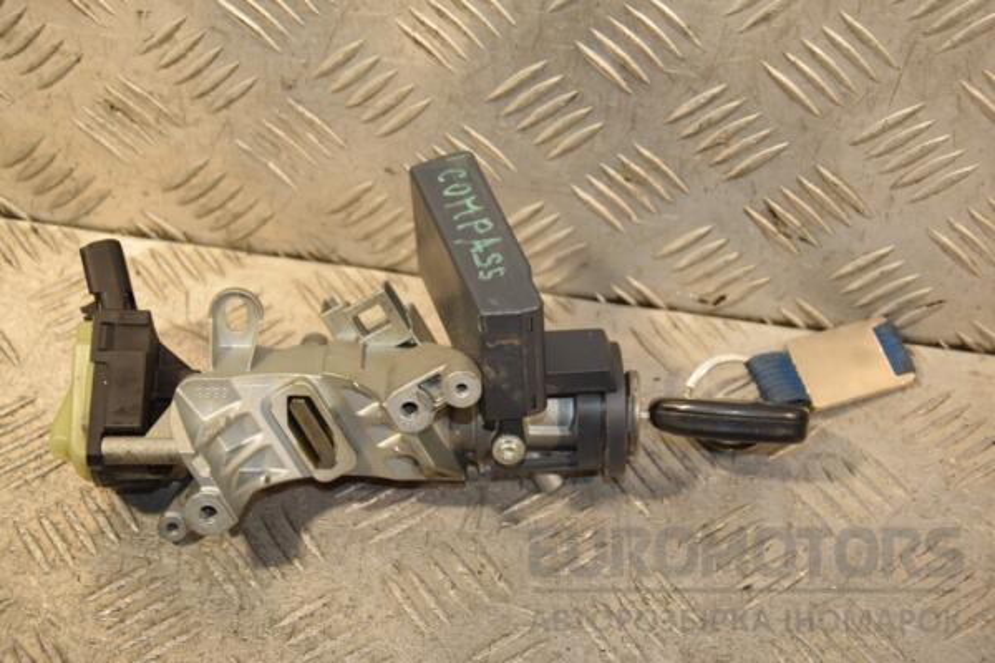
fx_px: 2073
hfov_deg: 27.0
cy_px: 332
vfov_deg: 18.2
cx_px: 498
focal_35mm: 75
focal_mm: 50
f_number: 5
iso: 800
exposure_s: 1/160
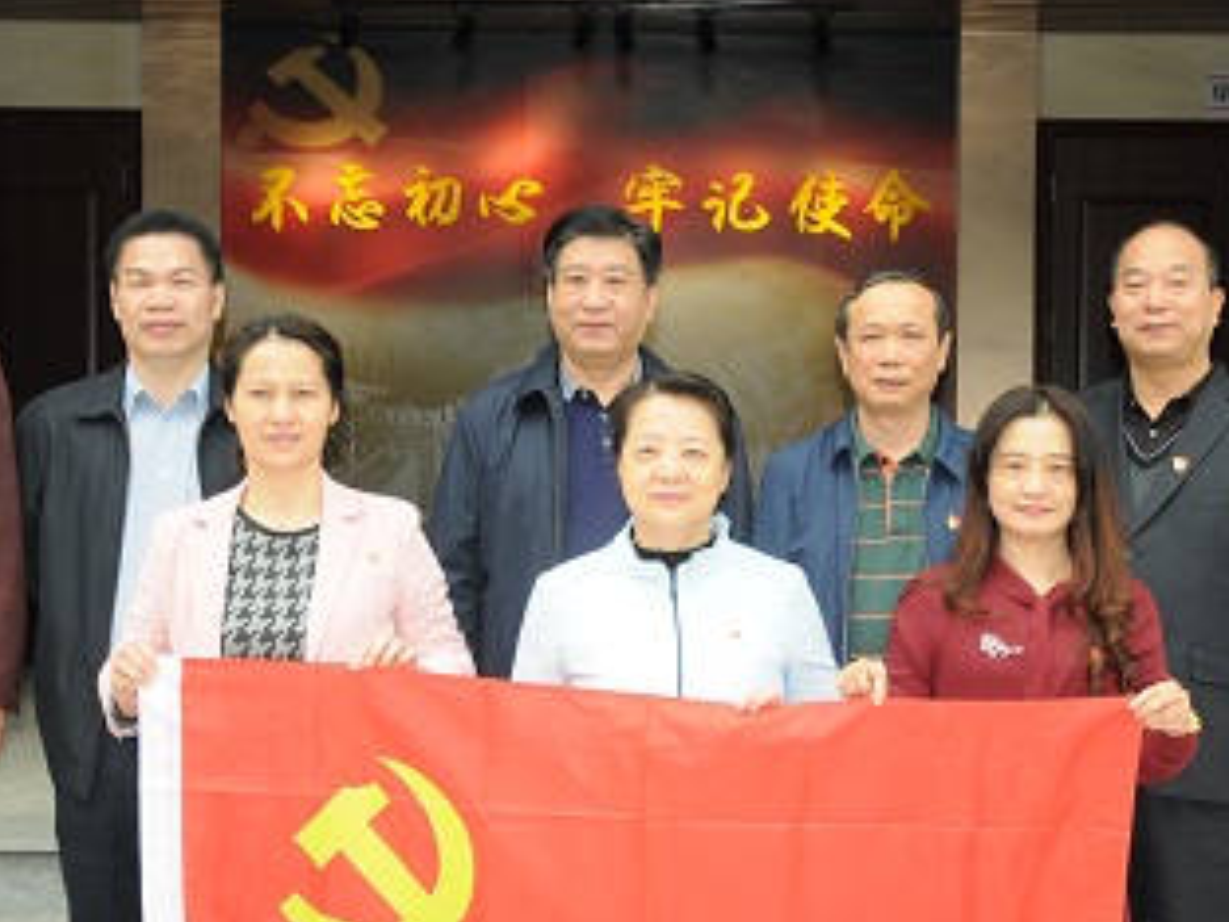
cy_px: 544
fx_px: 2556
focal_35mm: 72
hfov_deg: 27.0
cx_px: 662
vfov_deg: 20.4
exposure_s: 1/250
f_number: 4
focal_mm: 26
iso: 250
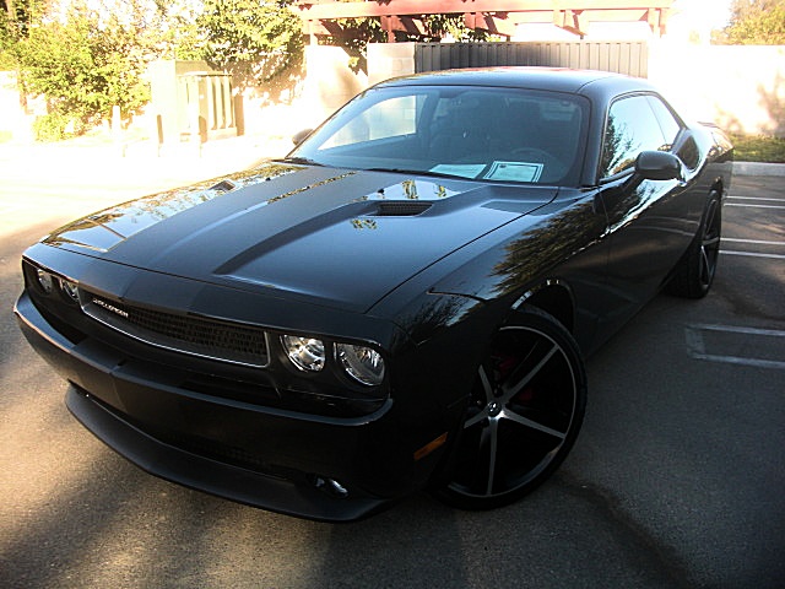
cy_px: 294
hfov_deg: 51.4
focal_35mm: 36
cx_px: 392
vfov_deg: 39.7
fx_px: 816
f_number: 2.8
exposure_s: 1/125
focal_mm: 6.3
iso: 50
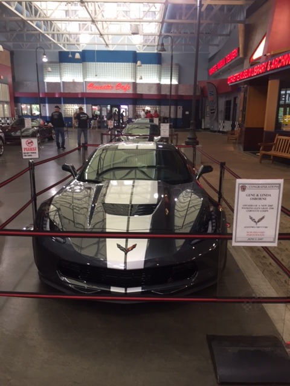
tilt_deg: -13.2
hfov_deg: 48.2
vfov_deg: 61.7
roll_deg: -0.1
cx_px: 145
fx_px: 324
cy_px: 193
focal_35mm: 29
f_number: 2.2
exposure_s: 1/30
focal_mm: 4.15
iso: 100
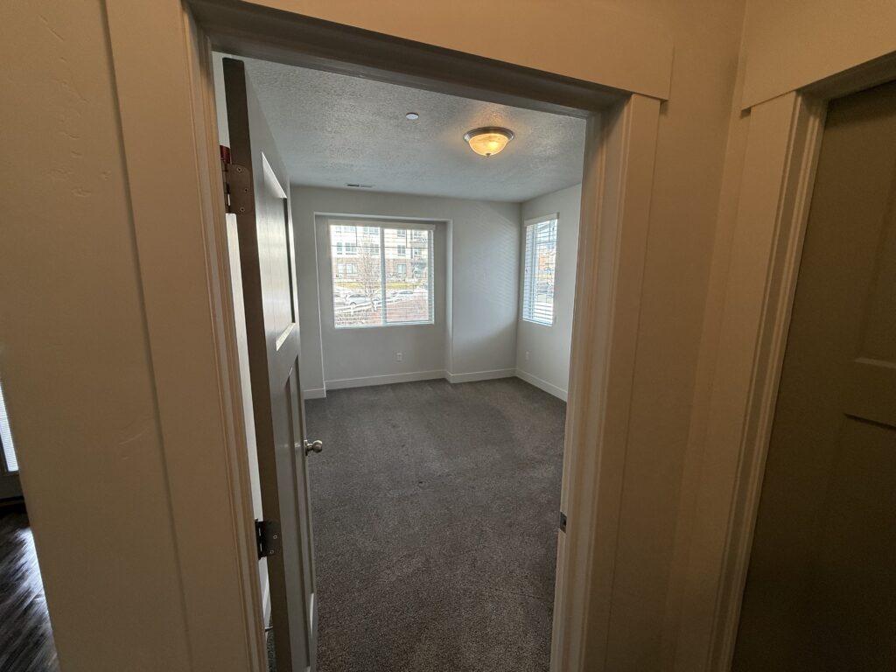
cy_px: 336
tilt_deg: -9.7
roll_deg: +0.2
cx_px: 448
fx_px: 362
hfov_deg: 102.1
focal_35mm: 14
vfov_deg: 85.7
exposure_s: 1/120
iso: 100
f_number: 2.2
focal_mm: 2.22
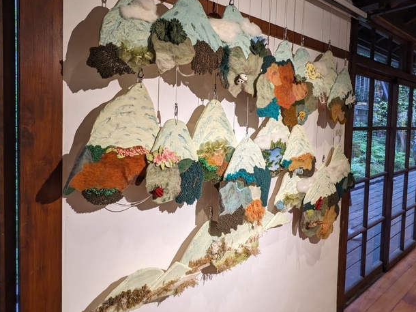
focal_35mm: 21
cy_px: 125
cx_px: 189
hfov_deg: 78.8
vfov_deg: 62.8
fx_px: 252
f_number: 2.2
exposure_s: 1/40
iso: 78
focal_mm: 2.22
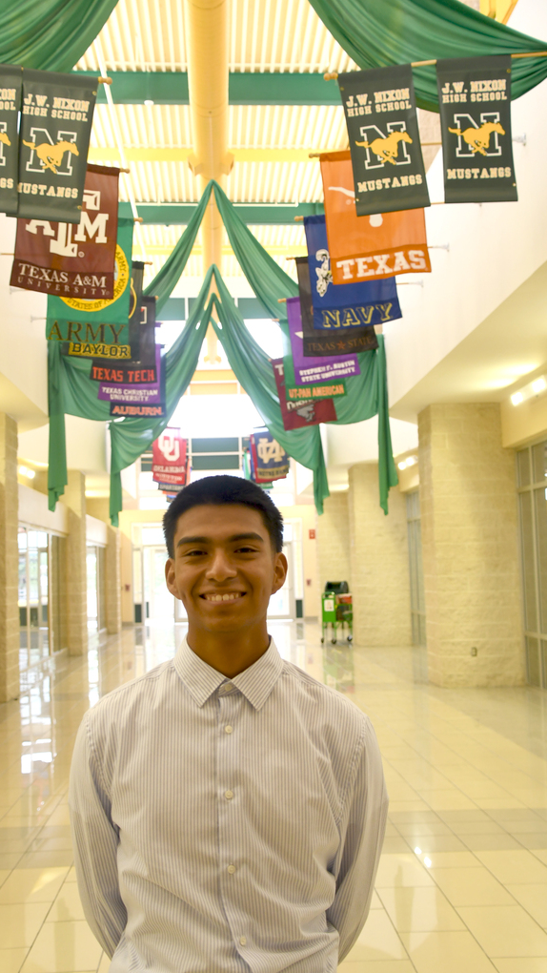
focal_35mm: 41
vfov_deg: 49.4
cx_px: 239
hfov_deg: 29.0
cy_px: 486
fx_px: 1057
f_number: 5.6
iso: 640
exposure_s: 1/100
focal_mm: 26
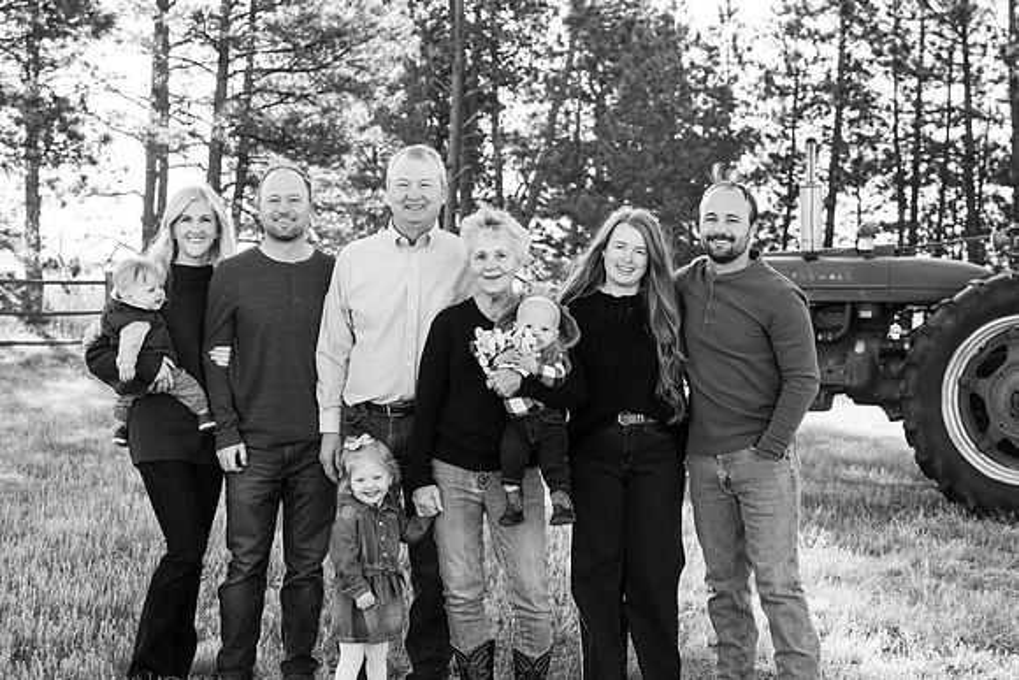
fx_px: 1982
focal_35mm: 70
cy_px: 340
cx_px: 510
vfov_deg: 19.5
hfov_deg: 28.8
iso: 1000
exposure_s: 1/320
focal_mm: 70
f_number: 7.1
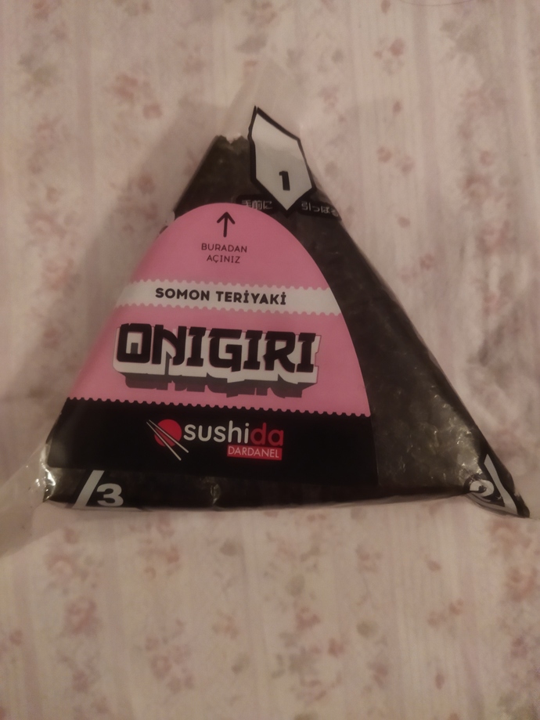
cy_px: 360
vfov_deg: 65.3
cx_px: 270
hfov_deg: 51.4
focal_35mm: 27
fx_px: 562
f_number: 1.79
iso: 1632
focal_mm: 4.71
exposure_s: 1/20
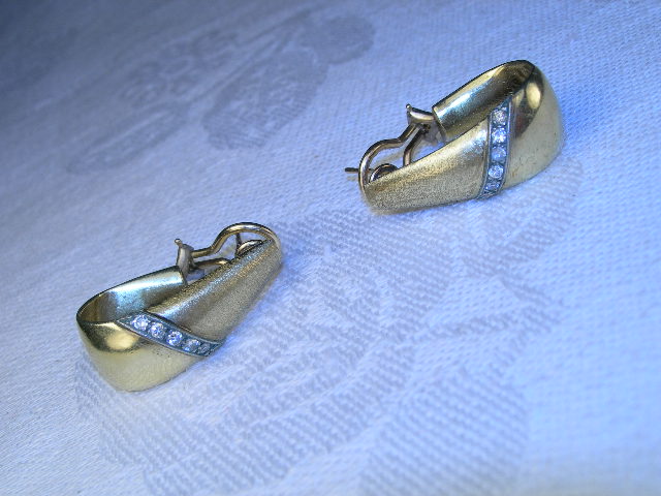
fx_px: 974
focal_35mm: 51
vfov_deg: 28.6
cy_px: 248
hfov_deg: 37.5
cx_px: 330
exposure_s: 1/320
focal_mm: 10.6
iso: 50
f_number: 5.4
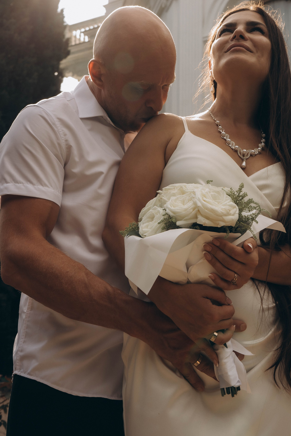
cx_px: 159
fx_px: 618
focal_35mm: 51
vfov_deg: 38.6
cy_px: 161
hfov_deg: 26.5
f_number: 7.1
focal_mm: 37
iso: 400
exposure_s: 1/400
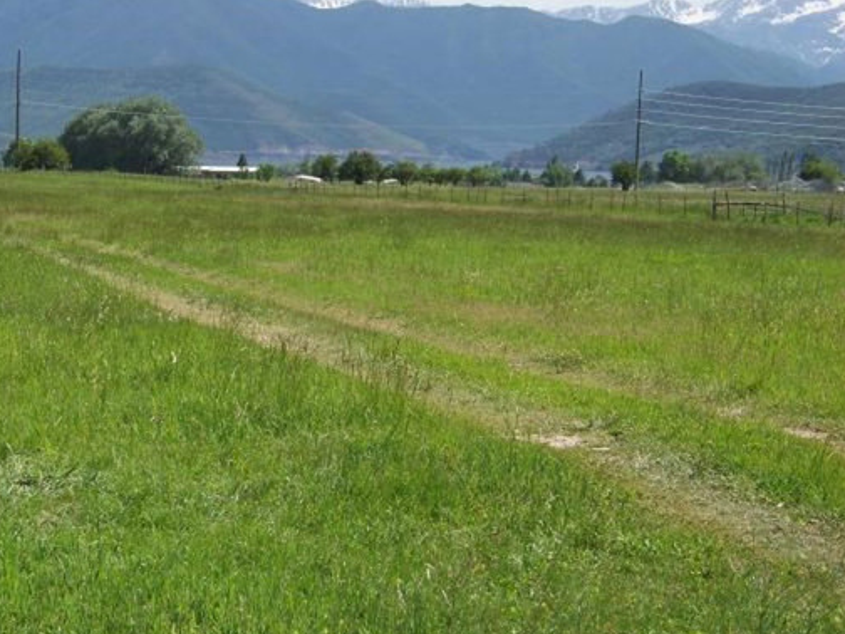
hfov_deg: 16.1
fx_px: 2978
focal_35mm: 122
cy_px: 335
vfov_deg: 12.1
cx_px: 314
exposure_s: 1/800
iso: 64
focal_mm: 16.2
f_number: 3.2
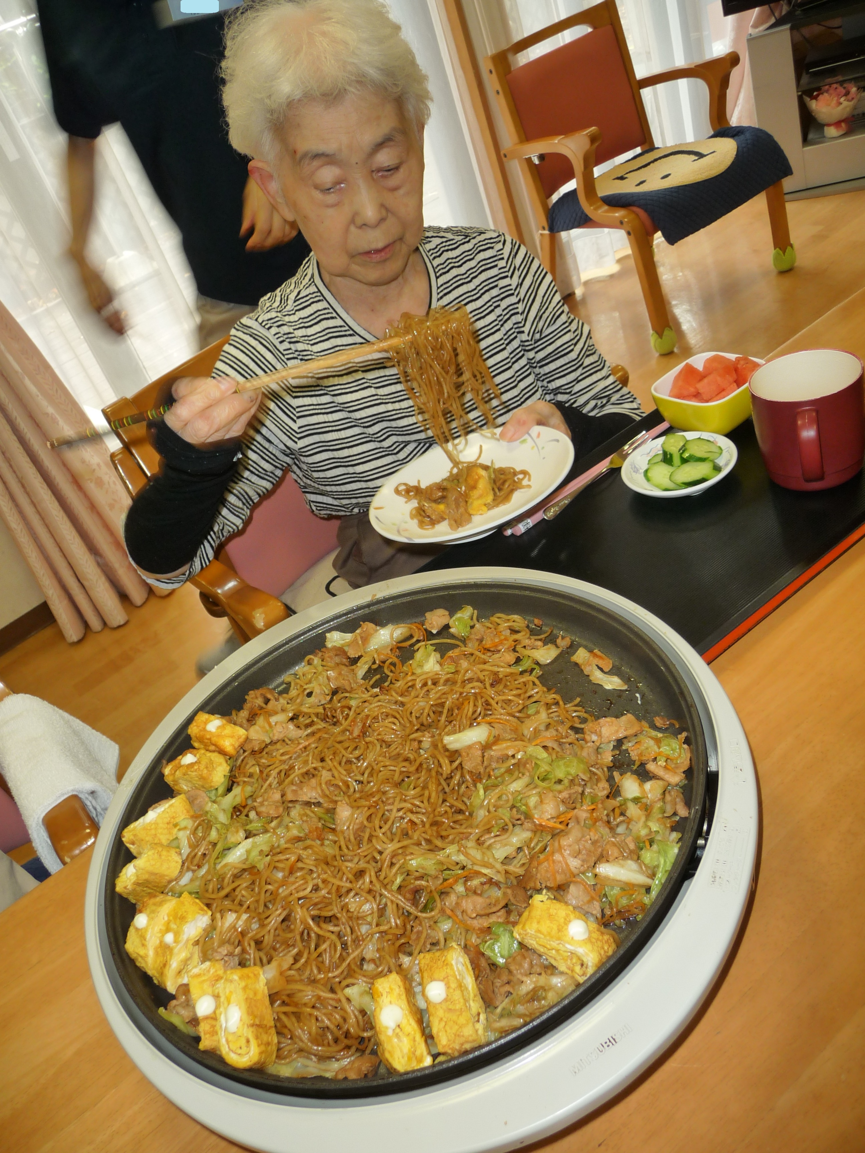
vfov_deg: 63.4
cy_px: 576
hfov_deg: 49.7
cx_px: 432
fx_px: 933
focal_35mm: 28
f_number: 3.3
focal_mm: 4.7
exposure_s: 1/30
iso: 160
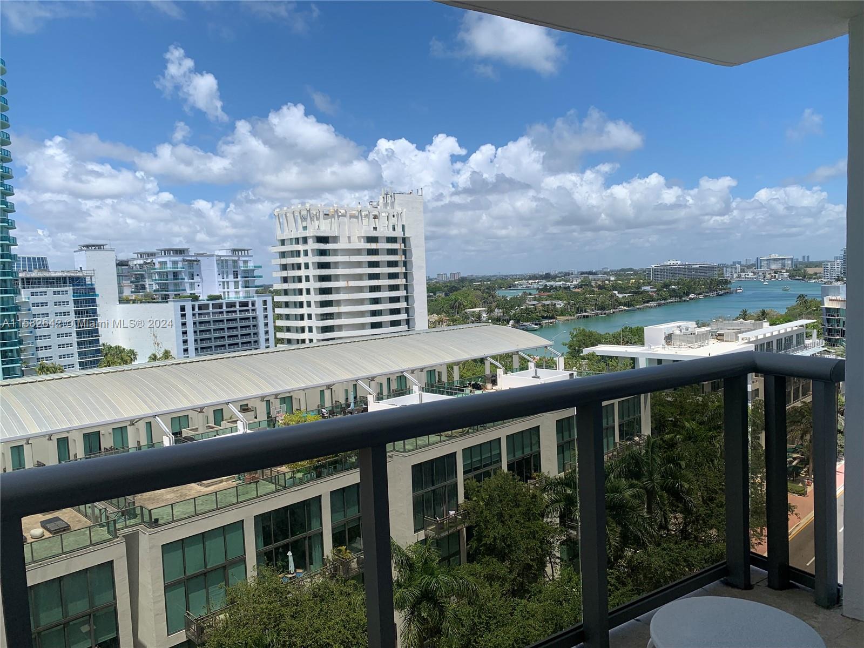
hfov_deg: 67.3
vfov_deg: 53.1
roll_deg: +2.2
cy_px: 324
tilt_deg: -4.8
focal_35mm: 26
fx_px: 649
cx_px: 432
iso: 25
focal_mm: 4.25
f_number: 1.8
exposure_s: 1/3185
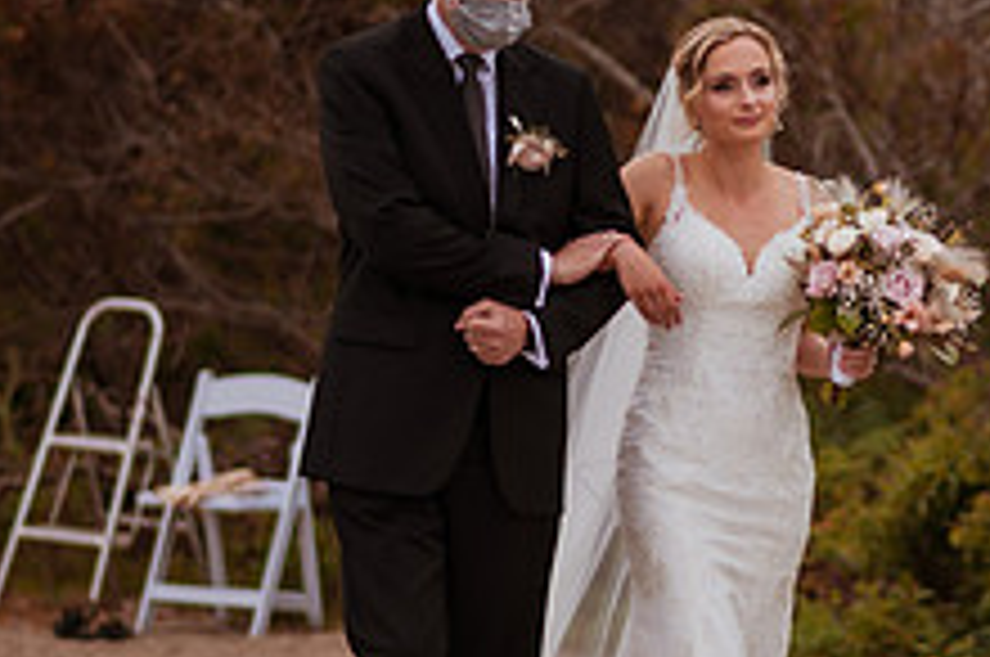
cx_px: 953
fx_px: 6371
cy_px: 284
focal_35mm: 232
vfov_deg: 5.9
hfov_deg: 8.8
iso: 200
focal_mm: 85
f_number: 1.8
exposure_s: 1/1250
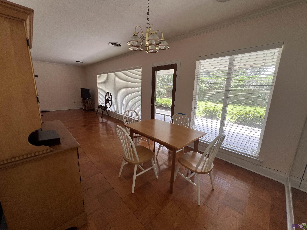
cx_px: 154
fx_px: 115
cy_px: 115
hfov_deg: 106.2
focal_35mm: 13
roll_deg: -1.8
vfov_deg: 89.9
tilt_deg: -13.5
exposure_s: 1/99
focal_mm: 1.57
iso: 50
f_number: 1.8
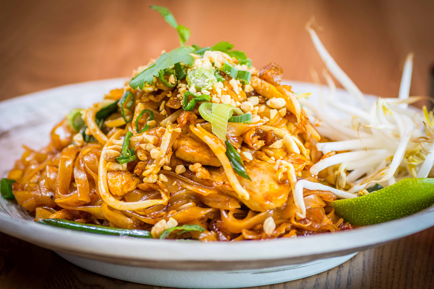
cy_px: 144
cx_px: 217
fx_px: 1627
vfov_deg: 10.2
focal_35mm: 135
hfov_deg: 15.2
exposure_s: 1/10
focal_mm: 90
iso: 100
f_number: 5.6
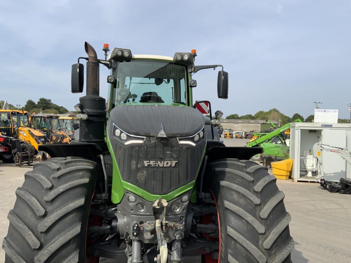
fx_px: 294
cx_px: 176
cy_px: 132
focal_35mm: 29
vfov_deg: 48.2
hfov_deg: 61.7
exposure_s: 1/1786
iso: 16
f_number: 1.8
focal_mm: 3
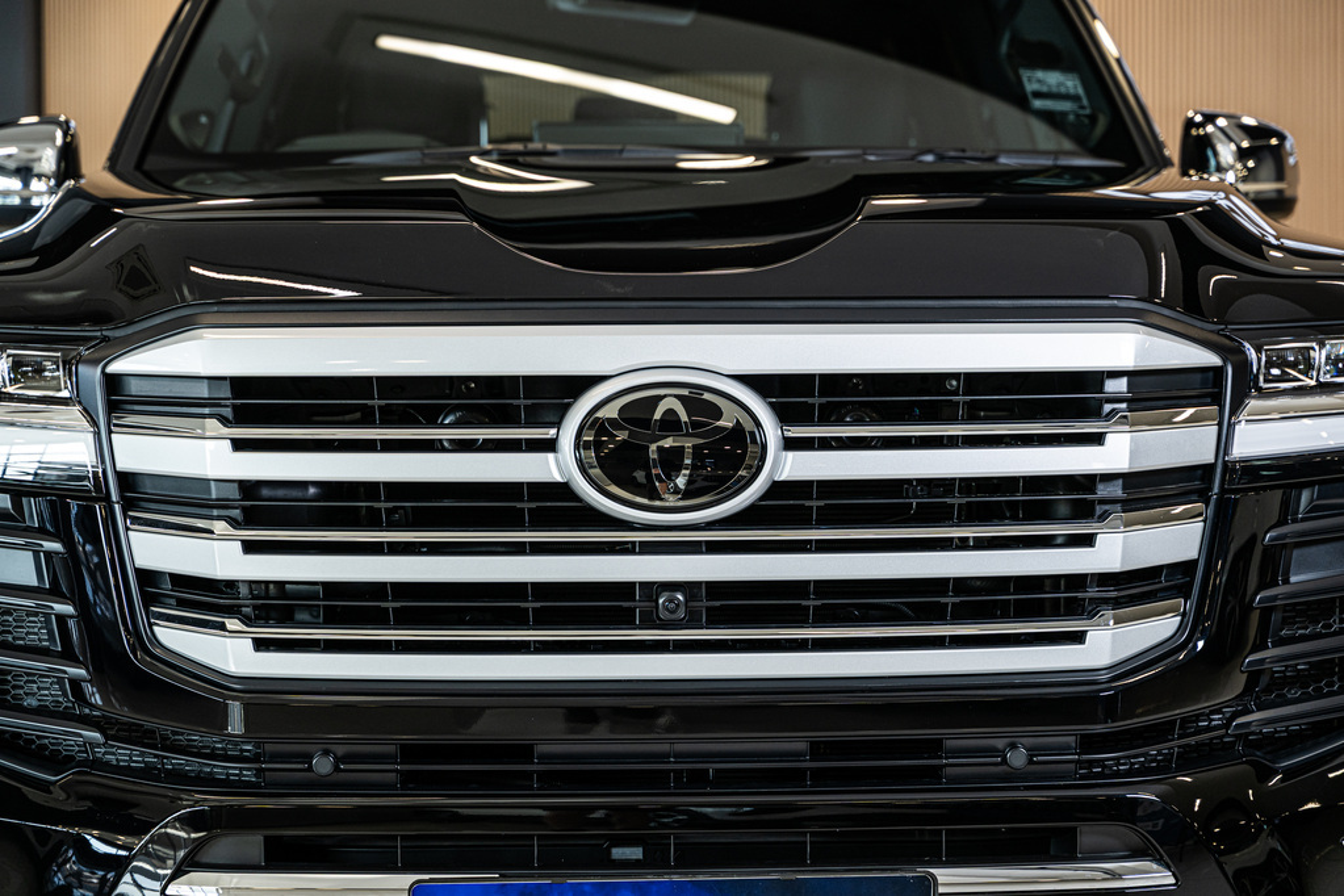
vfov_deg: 18.2
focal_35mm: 75
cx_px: 672
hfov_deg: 27.0
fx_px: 2800
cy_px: 448
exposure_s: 1/125
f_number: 4
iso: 320
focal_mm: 75
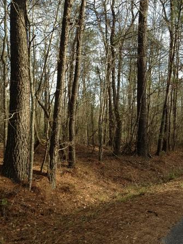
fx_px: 268
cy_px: 125
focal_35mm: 38
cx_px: 98
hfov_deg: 37.7
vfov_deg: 48.9
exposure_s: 1/267
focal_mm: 4.28
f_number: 2.4
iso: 50
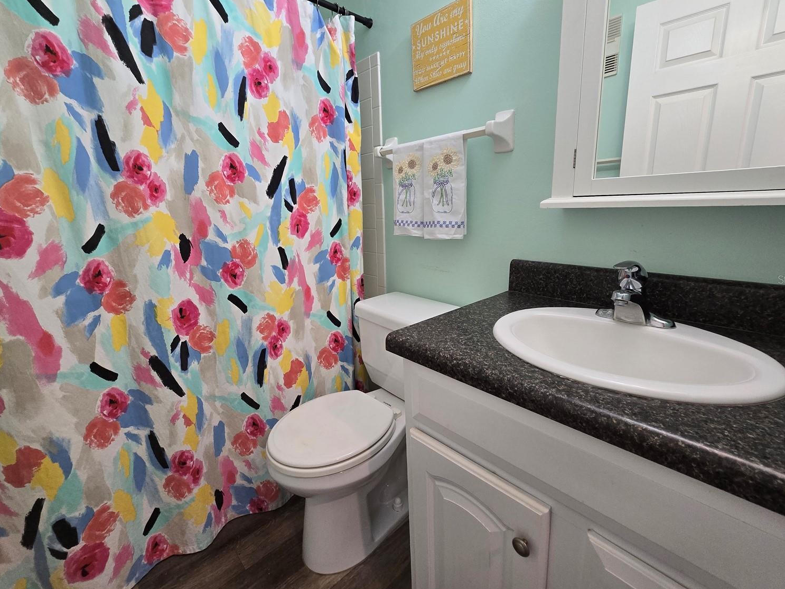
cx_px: 405
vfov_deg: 85.6
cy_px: 279
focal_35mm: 14
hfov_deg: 102.0
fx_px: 317
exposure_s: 1/60
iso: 250
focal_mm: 2.2
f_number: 2.2
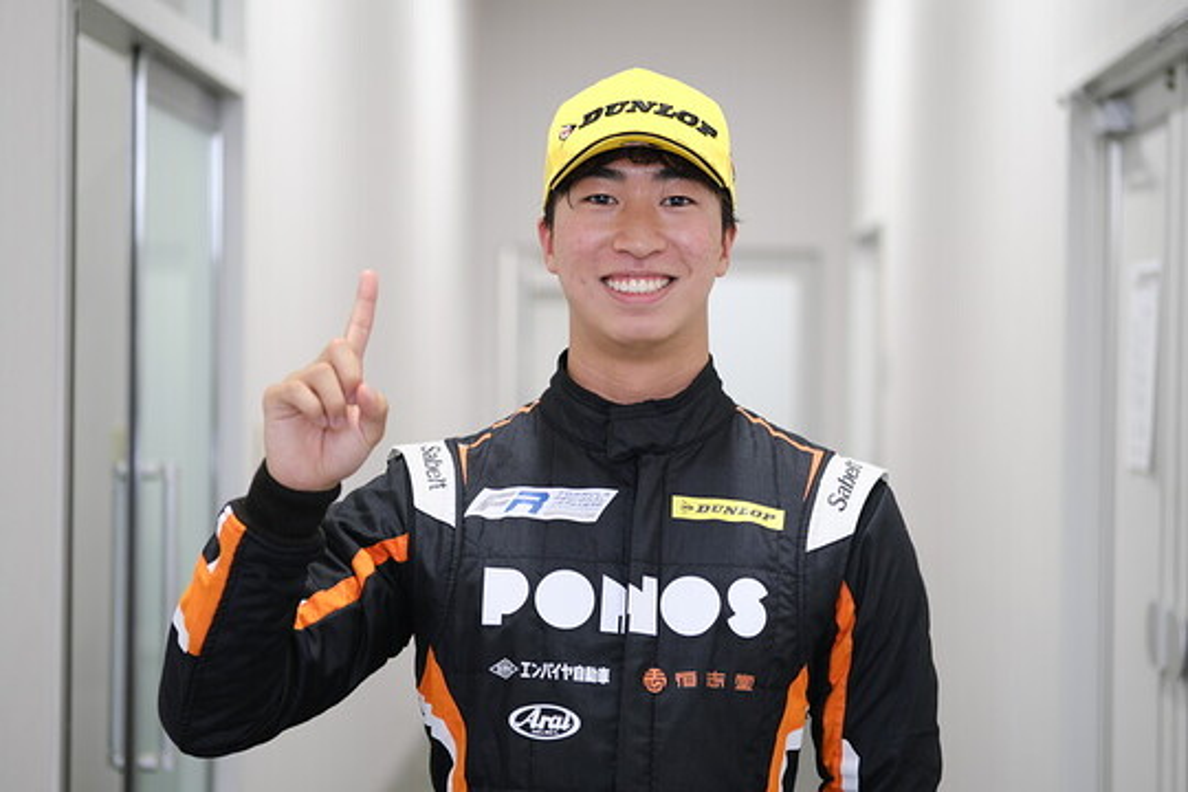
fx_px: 2475
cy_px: 396
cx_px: 594
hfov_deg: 27.0
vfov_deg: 18.2
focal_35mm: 75
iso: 160
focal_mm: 50
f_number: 2
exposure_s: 1/60
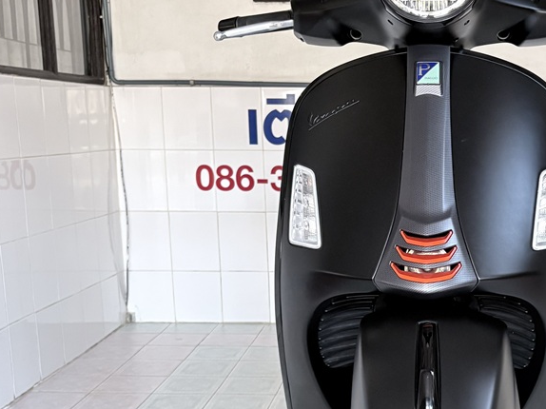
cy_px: 312
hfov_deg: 32.4
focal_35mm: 58
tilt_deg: -12.0
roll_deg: +0.3
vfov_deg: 24.9
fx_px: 914
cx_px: 429
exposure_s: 1/60
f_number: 1.6
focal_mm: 5.96
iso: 500
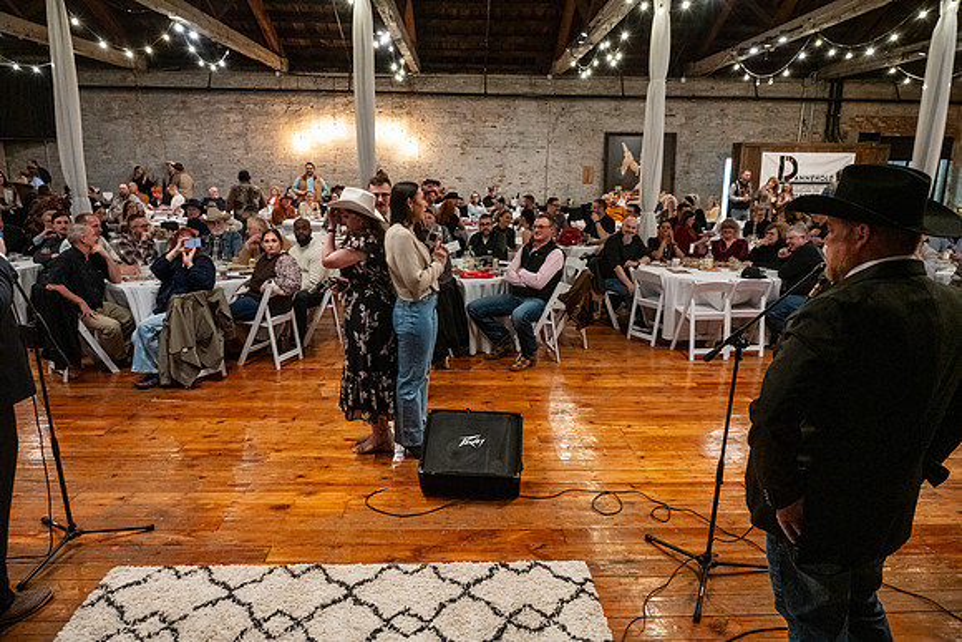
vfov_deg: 53.2
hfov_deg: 73.7
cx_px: 481
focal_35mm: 24
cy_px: 321
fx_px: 641
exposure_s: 1/40
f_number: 6.3
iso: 6400
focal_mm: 24
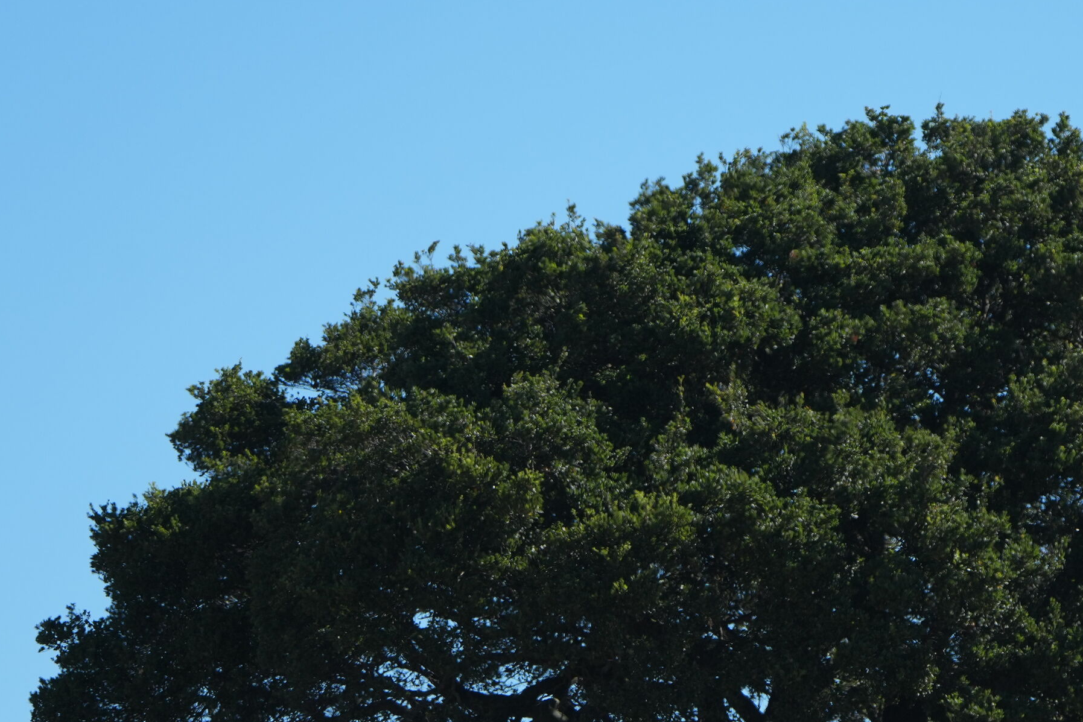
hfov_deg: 4.2
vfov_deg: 2.8
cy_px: 610
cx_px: 792
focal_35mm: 491
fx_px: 14771
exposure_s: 1/1250
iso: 400
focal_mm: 204
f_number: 6.3
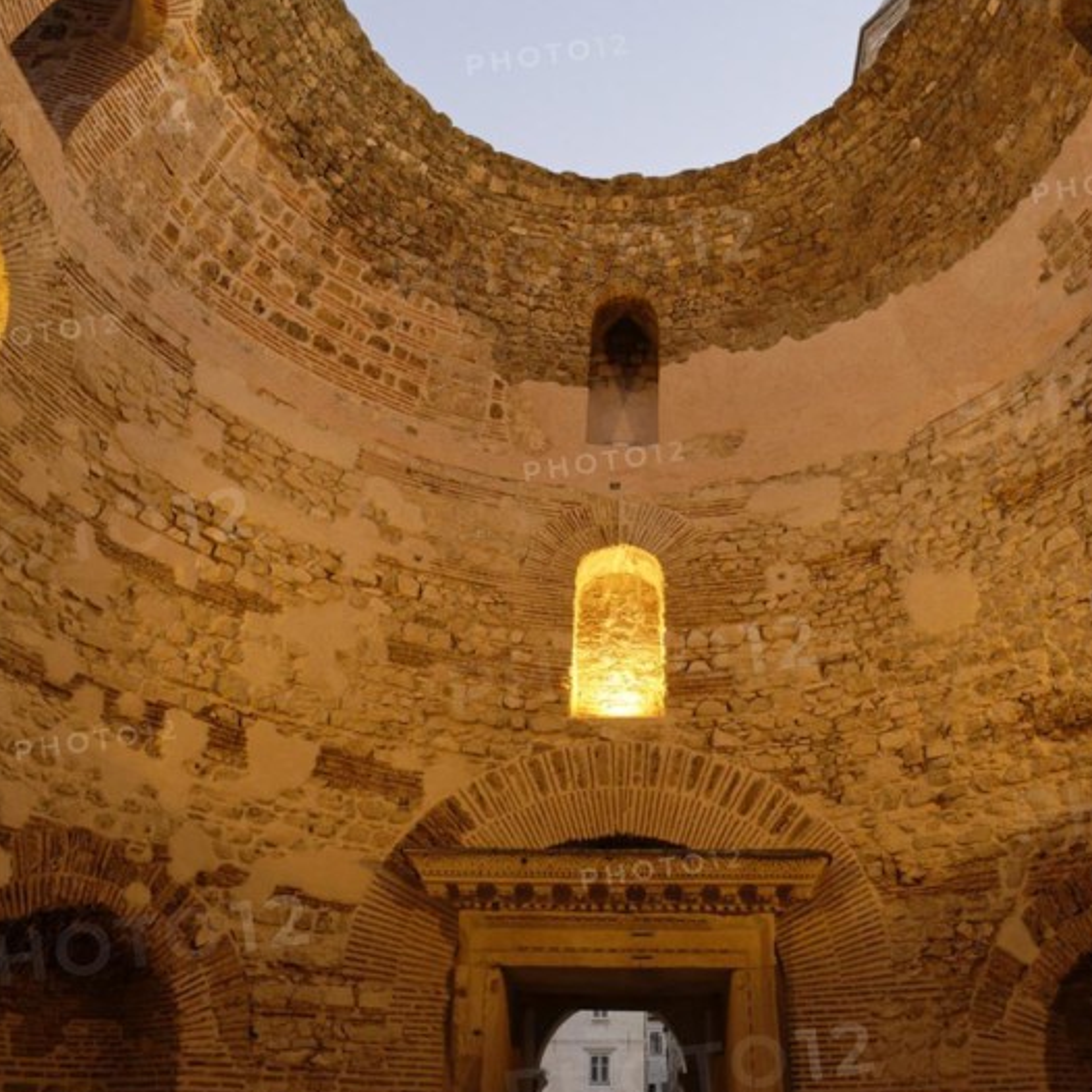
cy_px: 547
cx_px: 625
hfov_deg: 52.3
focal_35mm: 31
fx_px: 1106
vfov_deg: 52.5
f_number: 5.6
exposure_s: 1/50
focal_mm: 24
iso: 1800
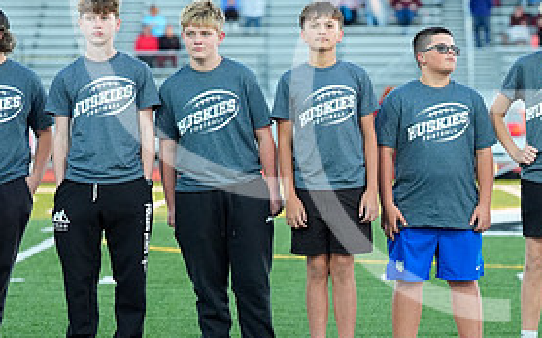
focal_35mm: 248
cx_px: 449
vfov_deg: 5.3
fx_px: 3661
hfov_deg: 8.4
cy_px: 135
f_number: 3.2
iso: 2500
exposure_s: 1/1250
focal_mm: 117
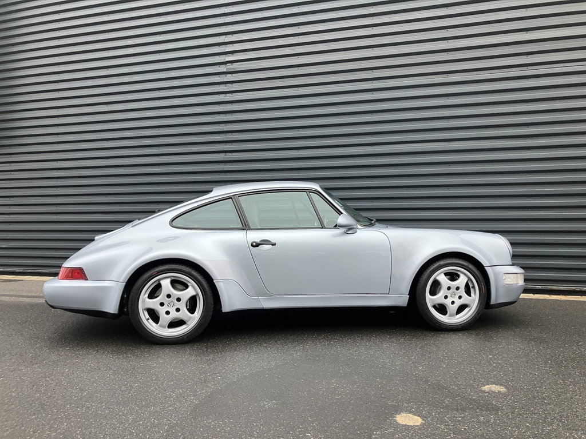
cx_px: 293
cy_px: 220
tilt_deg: +1.9
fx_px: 474
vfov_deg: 49.7
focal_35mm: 28
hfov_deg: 63.4
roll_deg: +0.1
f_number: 1.8
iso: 100
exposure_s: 1/60
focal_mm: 3.99
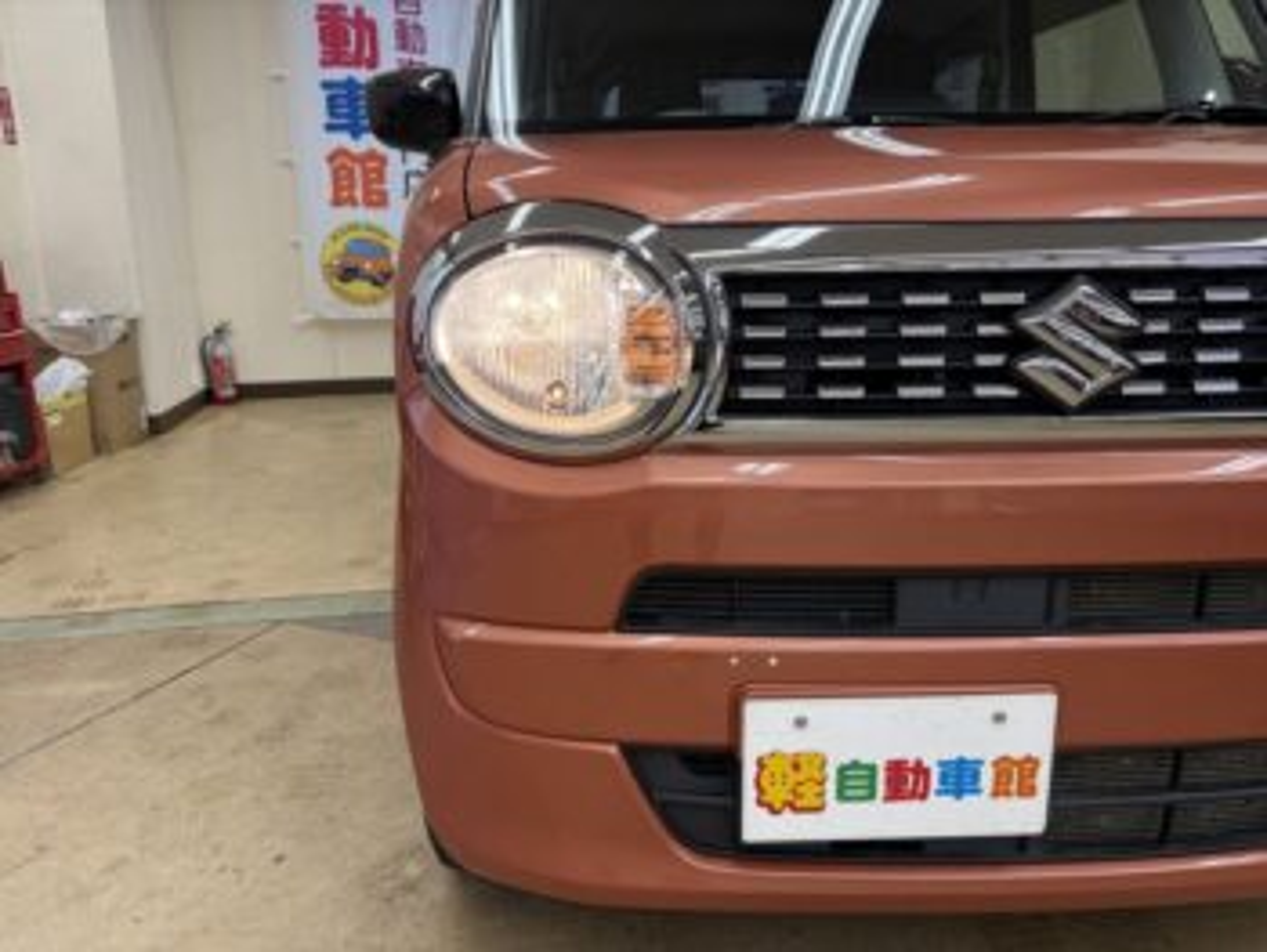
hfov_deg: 67.3
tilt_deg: -14.5
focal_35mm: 26
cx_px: 634
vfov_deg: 53.1
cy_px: 476
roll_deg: +1.2
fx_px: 952
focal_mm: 5.96
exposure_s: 1/100
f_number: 1.6
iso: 64
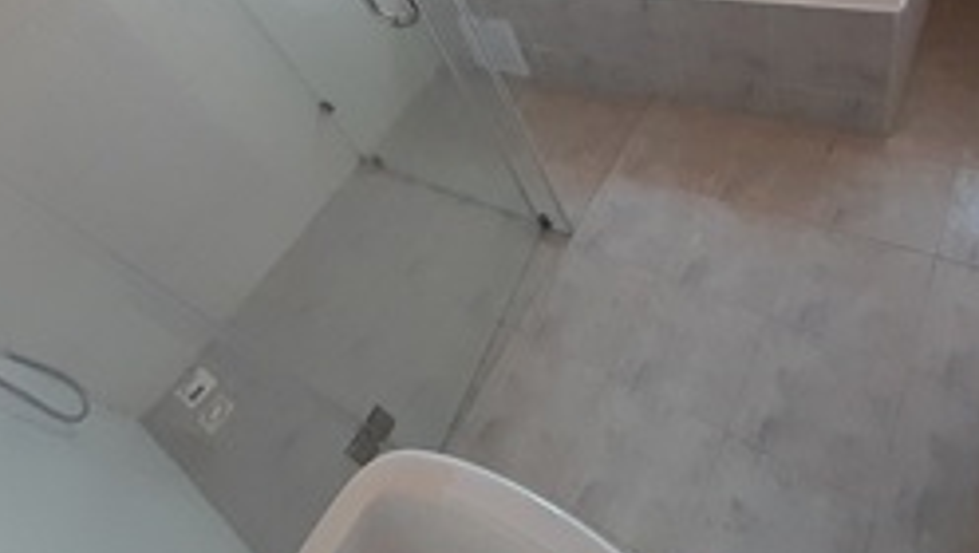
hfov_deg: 81.0
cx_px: 525
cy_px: 109
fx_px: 572
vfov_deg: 48.6
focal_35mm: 22
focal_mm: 1.13
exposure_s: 1/50
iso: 160
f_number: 2.2
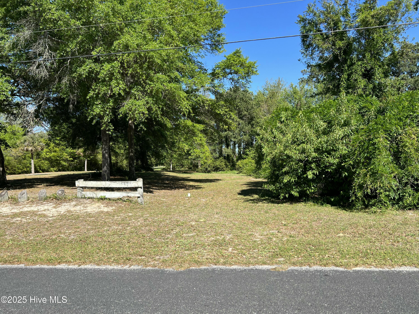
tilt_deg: -0.3
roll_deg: +1.4
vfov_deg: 53.1
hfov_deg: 67.3
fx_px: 315
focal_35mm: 26
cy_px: 157
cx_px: 210
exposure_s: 1/2299
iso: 50
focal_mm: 5.7
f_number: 1.5
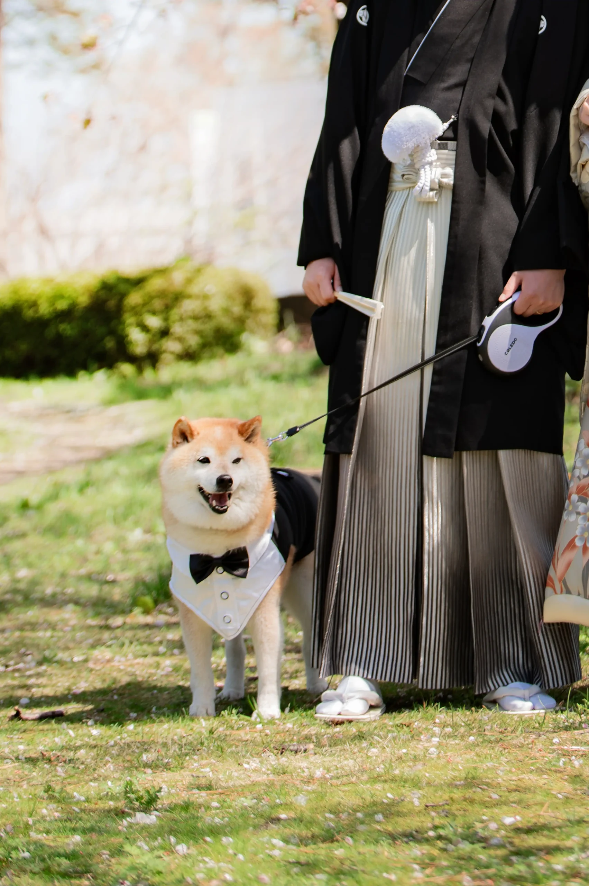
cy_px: 443
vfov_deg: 28.9
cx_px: 294
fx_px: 1720
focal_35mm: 70
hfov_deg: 19.4
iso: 100
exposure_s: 1/640
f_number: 2.8
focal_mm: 70
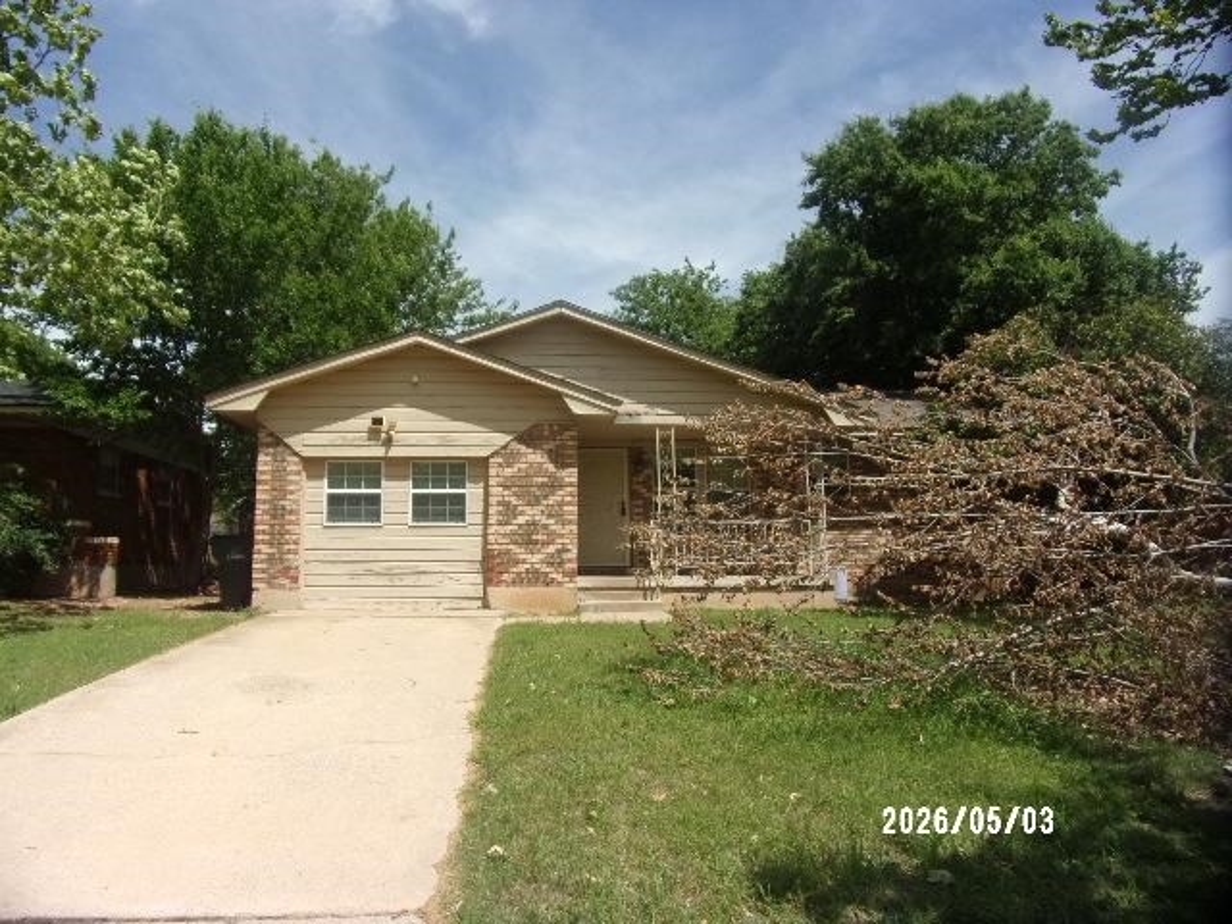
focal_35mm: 24
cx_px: 616
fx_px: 854
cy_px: 462
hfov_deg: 71.6
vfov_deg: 56.8
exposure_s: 1/1300
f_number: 3.3
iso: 80
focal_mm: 4.3
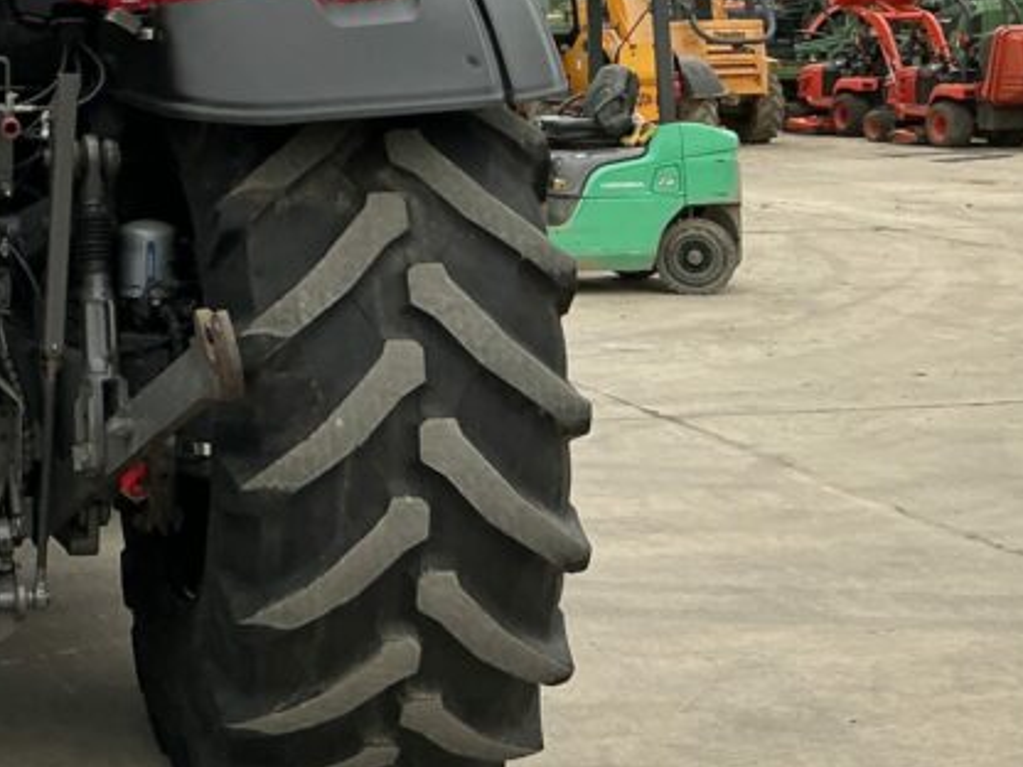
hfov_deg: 26.8
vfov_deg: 20.8
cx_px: 30
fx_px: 2039
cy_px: 64
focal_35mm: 69
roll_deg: -1.8
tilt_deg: +1.0
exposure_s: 1/122
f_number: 1.8
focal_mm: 3
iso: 40
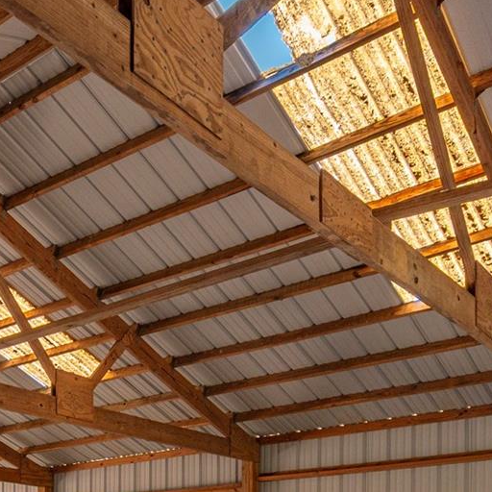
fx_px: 820
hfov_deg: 30.9
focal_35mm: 51
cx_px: -3
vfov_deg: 28.6
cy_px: 603
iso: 320
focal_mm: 15
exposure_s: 1/100
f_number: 8
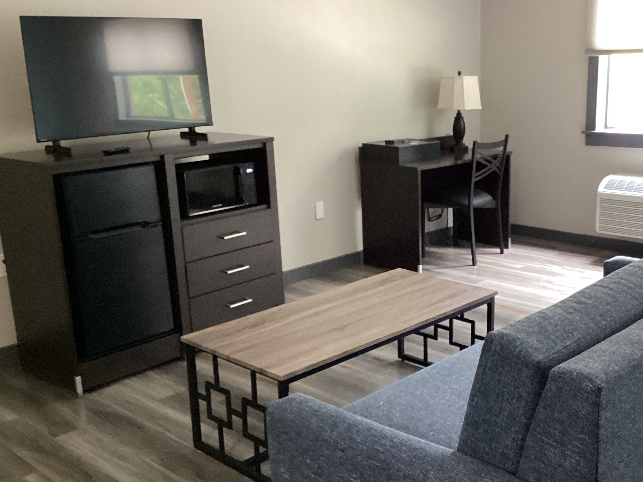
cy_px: 252
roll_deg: +1.1
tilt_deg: -14.7
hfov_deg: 44.2
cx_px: 427
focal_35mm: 42
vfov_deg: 34.3
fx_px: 780
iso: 320
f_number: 2.4
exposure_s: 1/40
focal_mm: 3.3
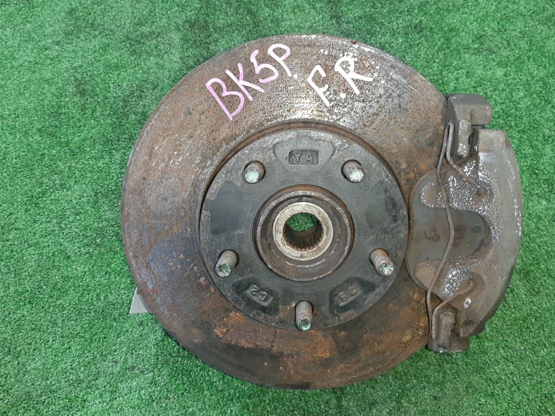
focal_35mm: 27
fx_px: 433
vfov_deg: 51.3
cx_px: 281
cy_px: 211
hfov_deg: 65.3
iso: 187
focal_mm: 3.93
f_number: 1.7
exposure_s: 1/33
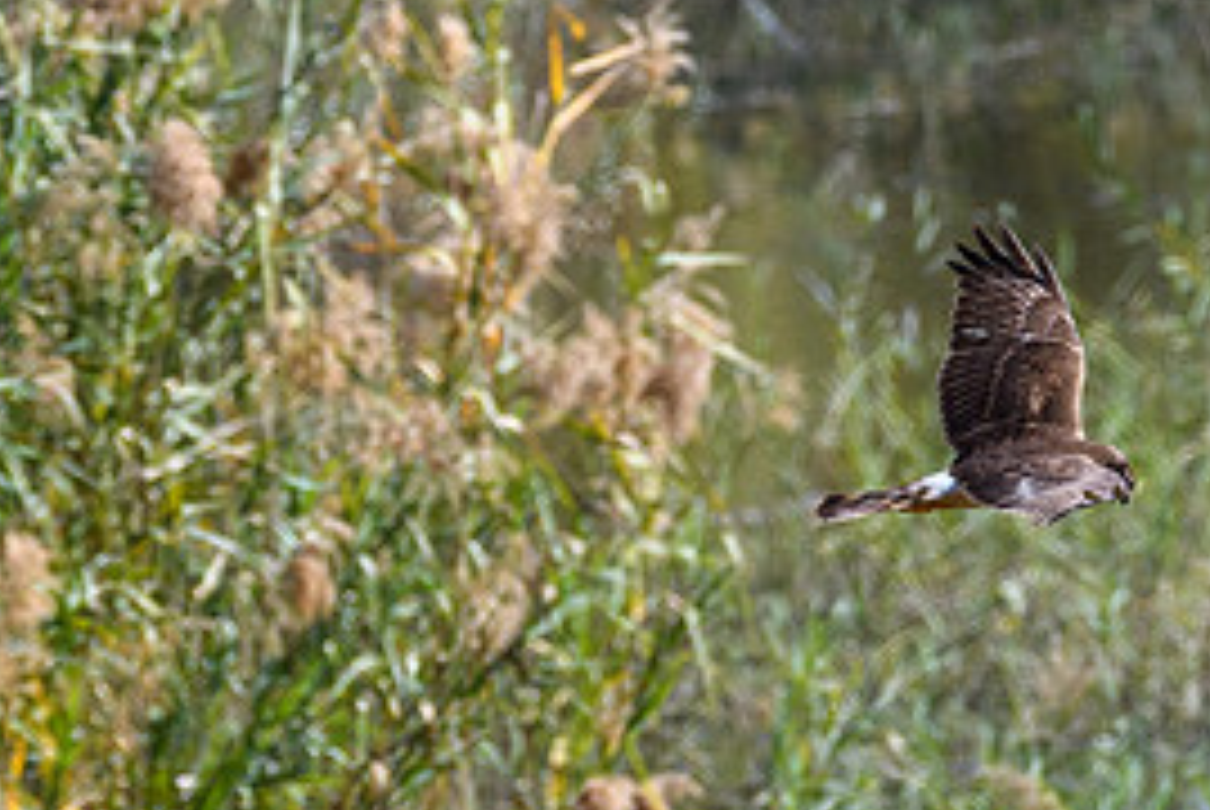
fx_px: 59454
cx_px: 1091
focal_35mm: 1767
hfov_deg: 1.2
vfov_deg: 0.8
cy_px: 371
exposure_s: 1/1250
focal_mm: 400
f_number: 8
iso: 500
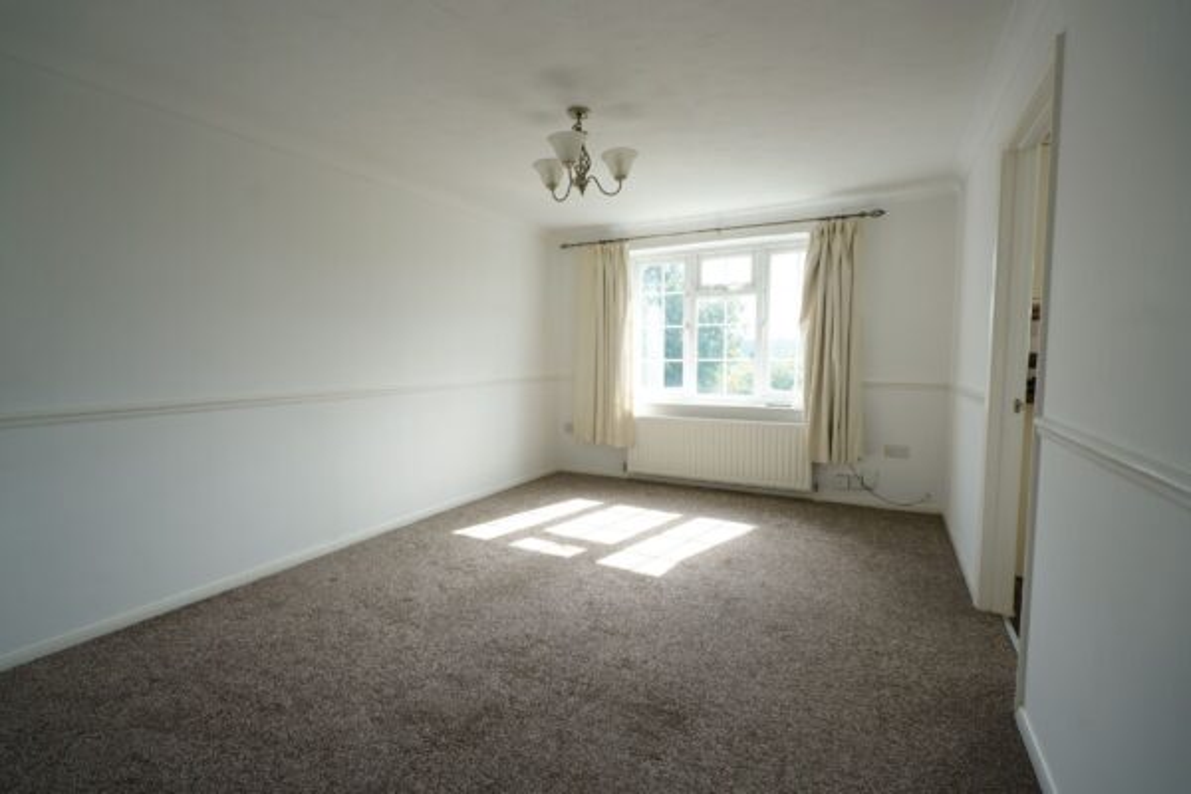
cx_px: 596
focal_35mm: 16
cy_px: 397
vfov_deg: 73.7
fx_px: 529
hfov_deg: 96.7
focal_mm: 16
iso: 400
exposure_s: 1/400
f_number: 4
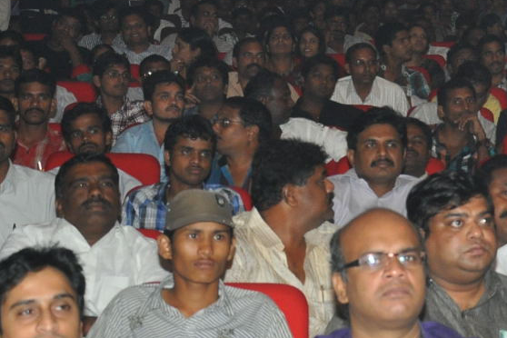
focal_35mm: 129
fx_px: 1817
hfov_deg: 15.5
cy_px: 40
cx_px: 552
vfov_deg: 10.6
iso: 800
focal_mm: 30
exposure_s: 1/80
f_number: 5.6
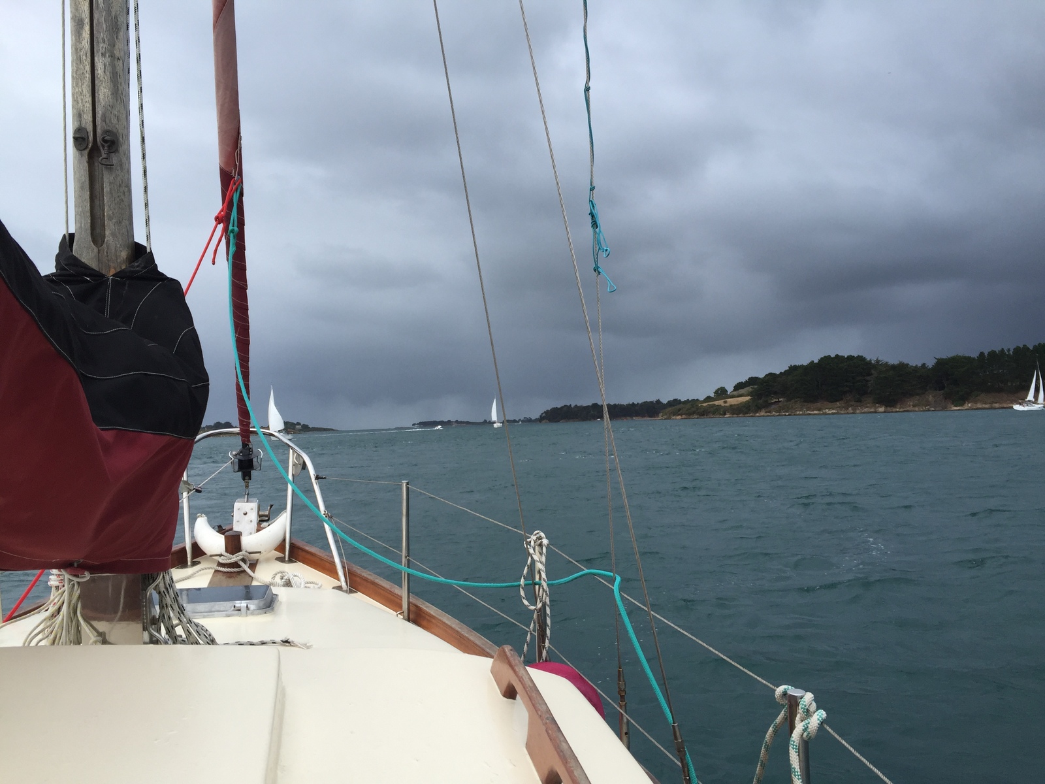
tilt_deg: -2.0
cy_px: 392
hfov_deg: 61.7
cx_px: 522
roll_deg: +5.7
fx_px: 875
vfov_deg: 48.2
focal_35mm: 29
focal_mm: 4.15
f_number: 2.2
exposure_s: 1/1130
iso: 32
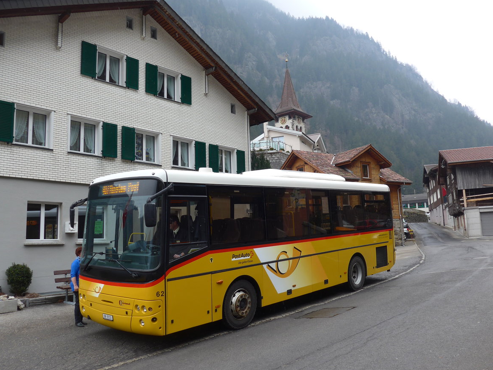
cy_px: 184
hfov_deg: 60.0
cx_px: 251
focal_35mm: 30
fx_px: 427
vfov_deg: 46.8
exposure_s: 1/400
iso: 80
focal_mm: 6
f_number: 2.8
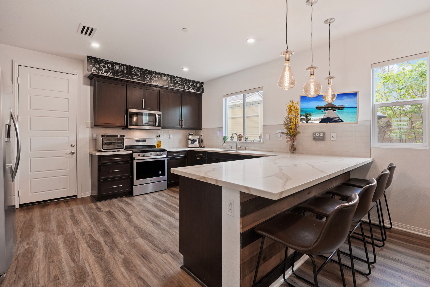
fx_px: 191
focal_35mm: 16
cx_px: 215
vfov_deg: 73.7
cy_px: 144
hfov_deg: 96.7
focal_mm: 16
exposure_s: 1/3
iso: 400
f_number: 8
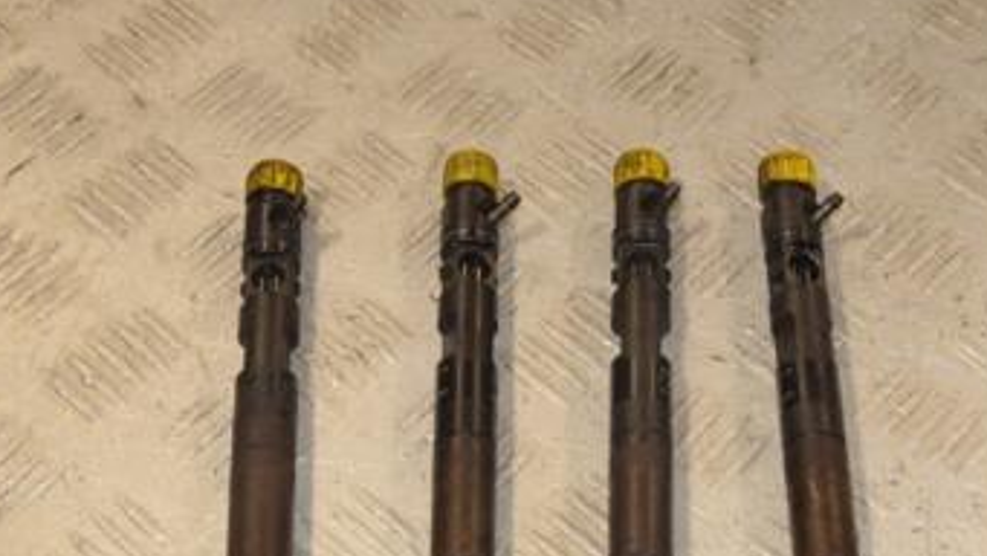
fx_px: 2461
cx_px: 553
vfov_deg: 12.9
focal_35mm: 94
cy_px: 321
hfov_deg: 22.7
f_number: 9
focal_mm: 34
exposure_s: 1/200
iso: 800
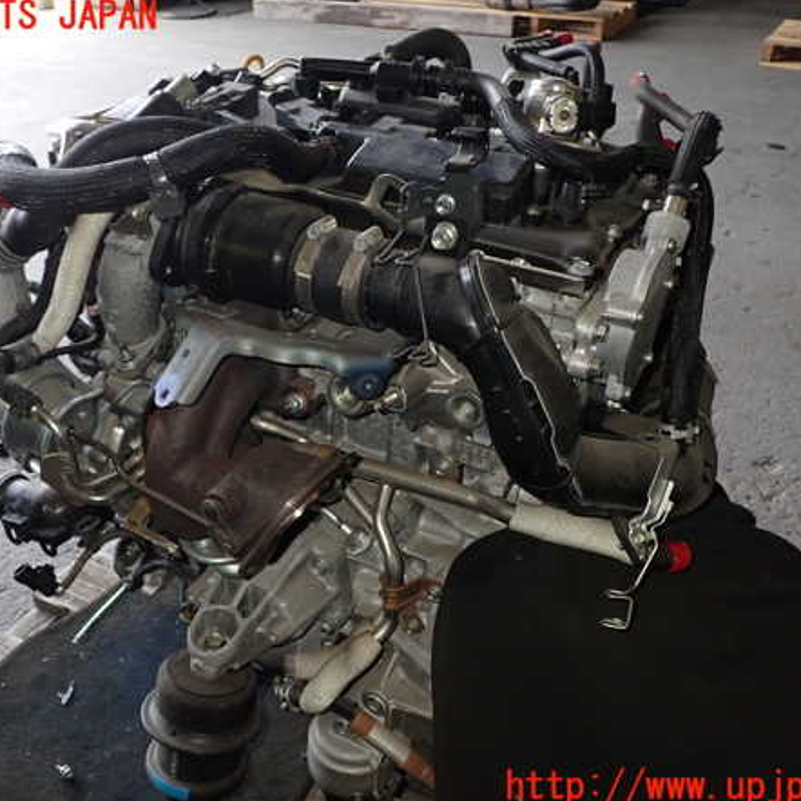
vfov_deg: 46.0
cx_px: 372
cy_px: 402
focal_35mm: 36
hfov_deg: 46.0
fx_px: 942
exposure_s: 1/30
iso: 250
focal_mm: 5.4
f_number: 6.3
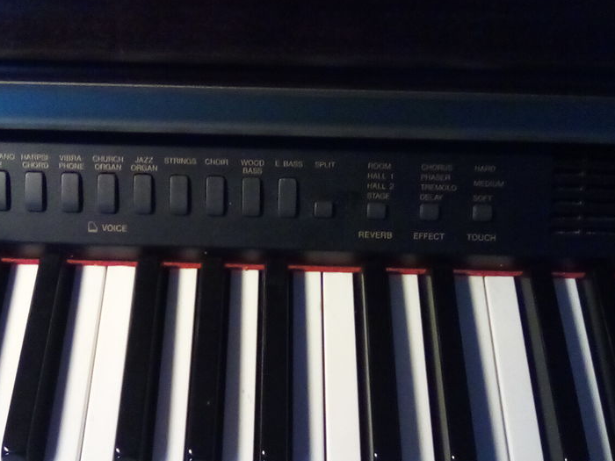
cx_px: 245
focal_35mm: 40
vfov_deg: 35.5
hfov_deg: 46.5
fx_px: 711
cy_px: 319
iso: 223
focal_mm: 2.27
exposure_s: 1/25
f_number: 2.2
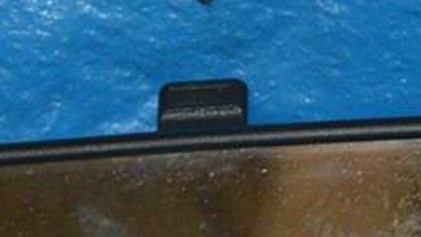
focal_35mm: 343
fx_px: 3823
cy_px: 435
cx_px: 166
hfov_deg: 6.3
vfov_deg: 3.5
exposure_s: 1/60
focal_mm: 45
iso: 2500
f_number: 5.3
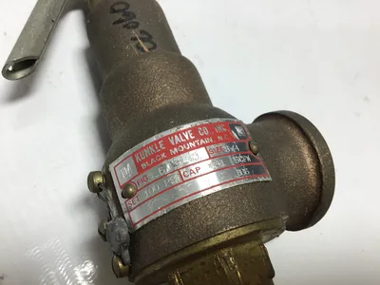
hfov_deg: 58.4
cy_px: 142
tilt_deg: -59.5
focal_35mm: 31
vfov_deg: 45.4
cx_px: 190
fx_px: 340
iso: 25
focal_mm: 3.3
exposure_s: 1/100
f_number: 2.4
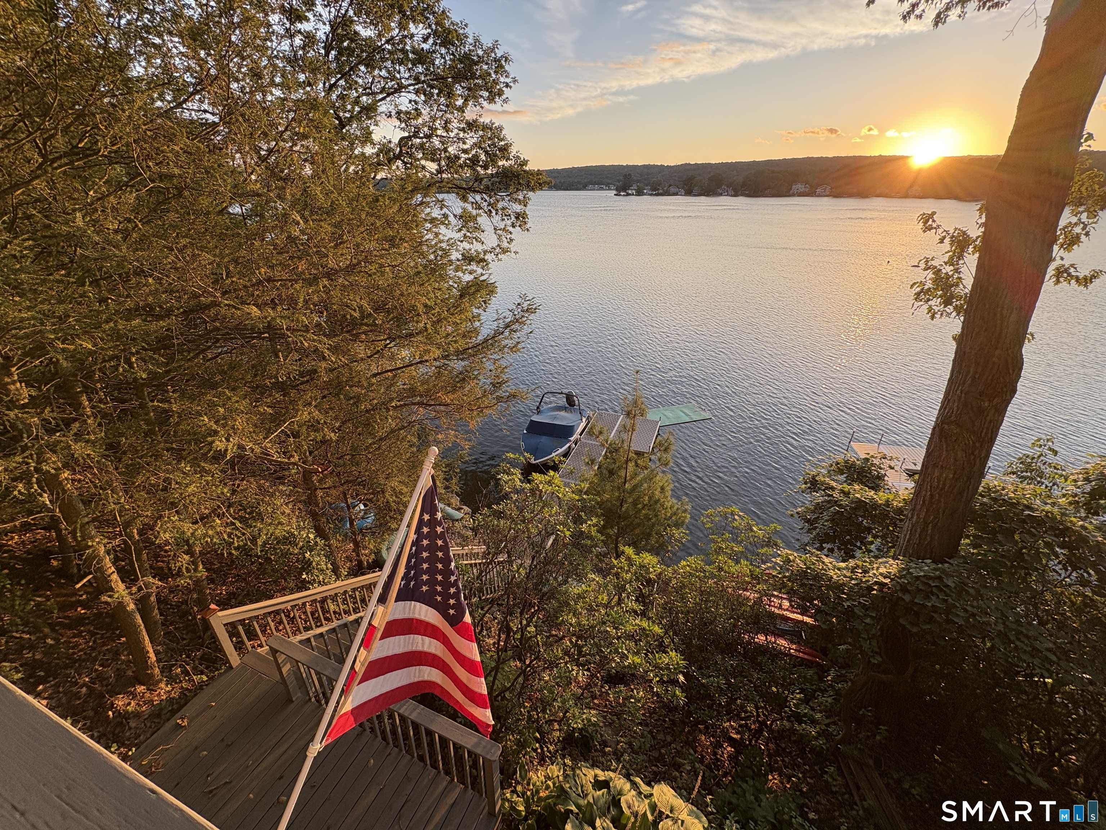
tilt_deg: -27.8
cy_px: 415
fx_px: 447
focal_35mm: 14
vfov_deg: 85.7
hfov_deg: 102.1
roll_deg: +0.3
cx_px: 553
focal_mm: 2.22
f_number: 2.2
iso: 40
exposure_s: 1/179
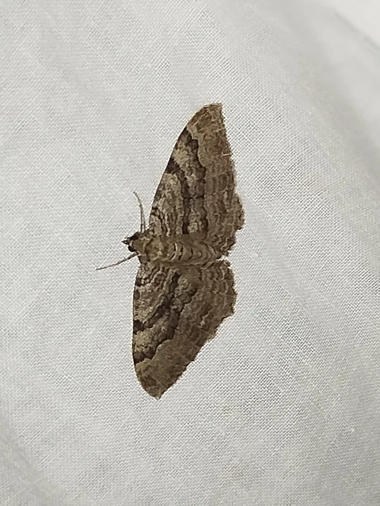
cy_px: 253
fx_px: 1405
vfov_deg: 20.4
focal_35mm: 96
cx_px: 190
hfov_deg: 15.4
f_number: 1.7
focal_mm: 5.31
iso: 200
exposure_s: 1/50
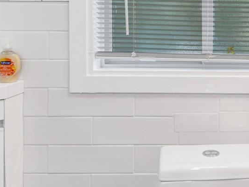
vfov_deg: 32.7
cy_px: 66
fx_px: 317
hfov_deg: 39.1
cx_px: 235
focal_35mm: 44
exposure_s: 1/3.33
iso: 100
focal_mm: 8
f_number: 8
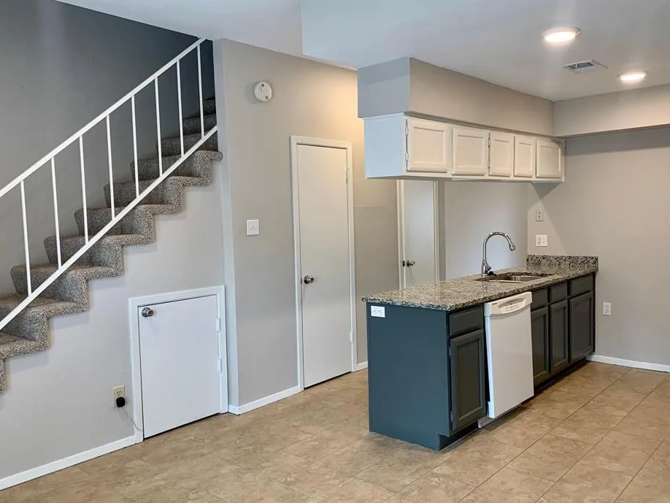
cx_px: 358
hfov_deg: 61.6
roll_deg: +1.5
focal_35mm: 29
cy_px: 254
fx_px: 561
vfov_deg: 48.2
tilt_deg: -4.4
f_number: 1.8
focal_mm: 4.25
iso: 64
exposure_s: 1/60
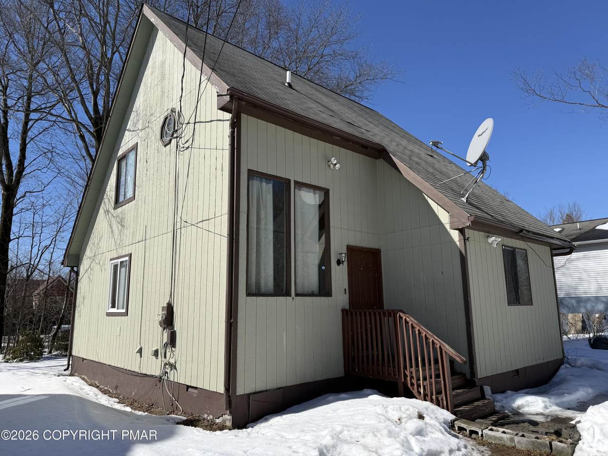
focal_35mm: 24
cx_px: 304
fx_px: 422
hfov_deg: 71.6
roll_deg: +0.9
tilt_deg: +10.9
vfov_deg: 56.8
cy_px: 228
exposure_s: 1/6173
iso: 80
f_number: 1.78
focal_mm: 6.76
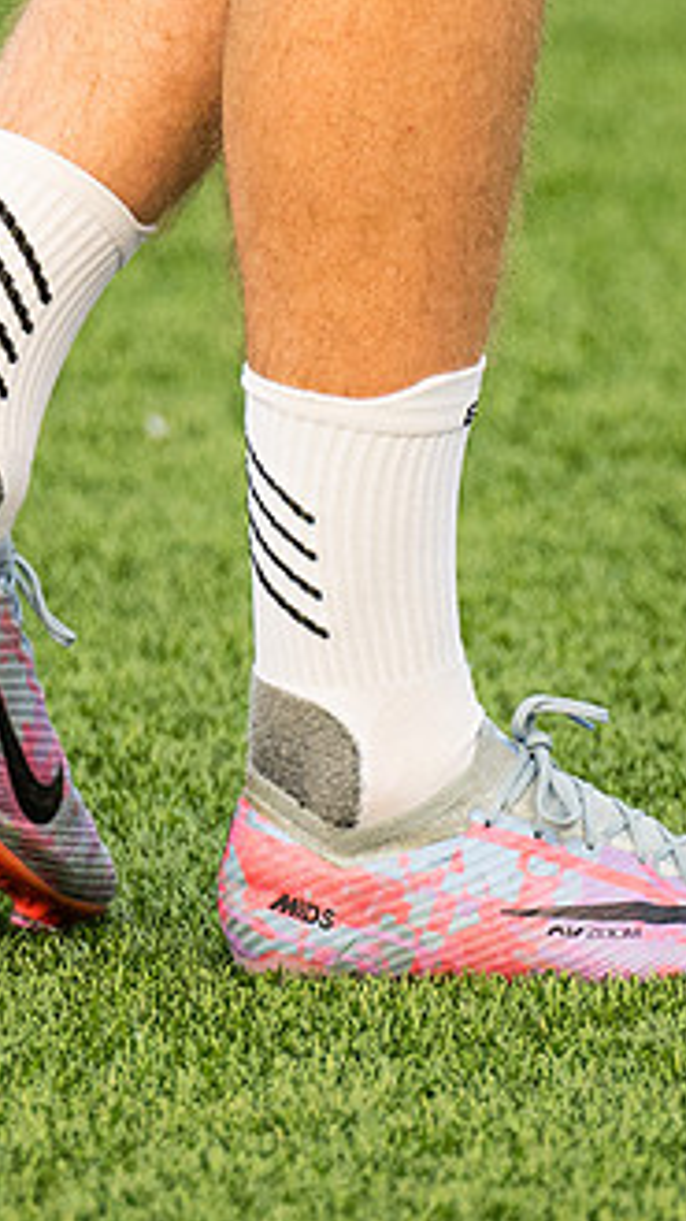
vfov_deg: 2.0
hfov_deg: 1.1
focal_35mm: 1090
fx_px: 35257
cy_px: 580
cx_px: 503
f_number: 2.8
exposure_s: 1/1250
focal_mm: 200
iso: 500
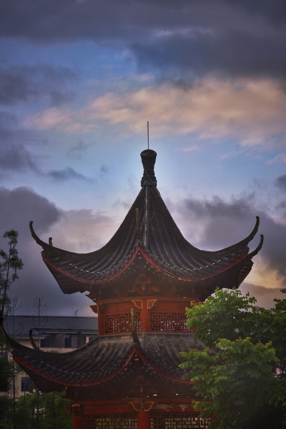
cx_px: 143
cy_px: 214
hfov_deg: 10.2
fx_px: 1607
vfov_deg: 15.2
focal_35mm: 135
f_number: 6.3
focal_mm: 135
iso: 125
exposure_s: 1/250
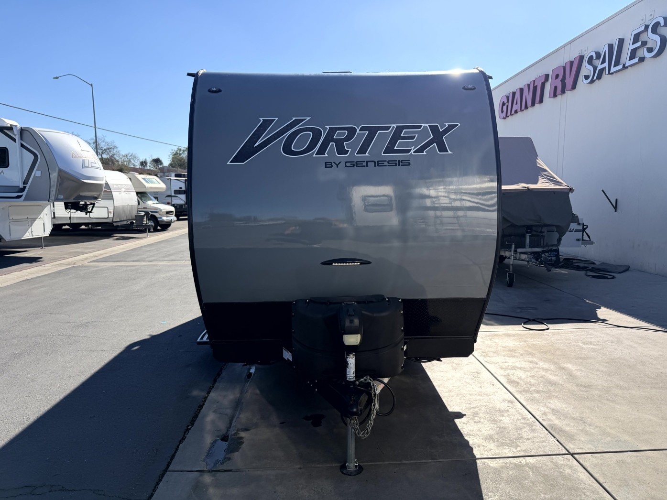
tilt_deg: -8.2
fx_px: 462
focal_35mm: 24
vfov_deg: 56.8
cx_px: 334
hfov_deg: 71.6
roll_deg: +0.2
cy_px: 250
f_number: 1.78
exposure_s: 1/4167
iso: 80
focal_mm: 6.76
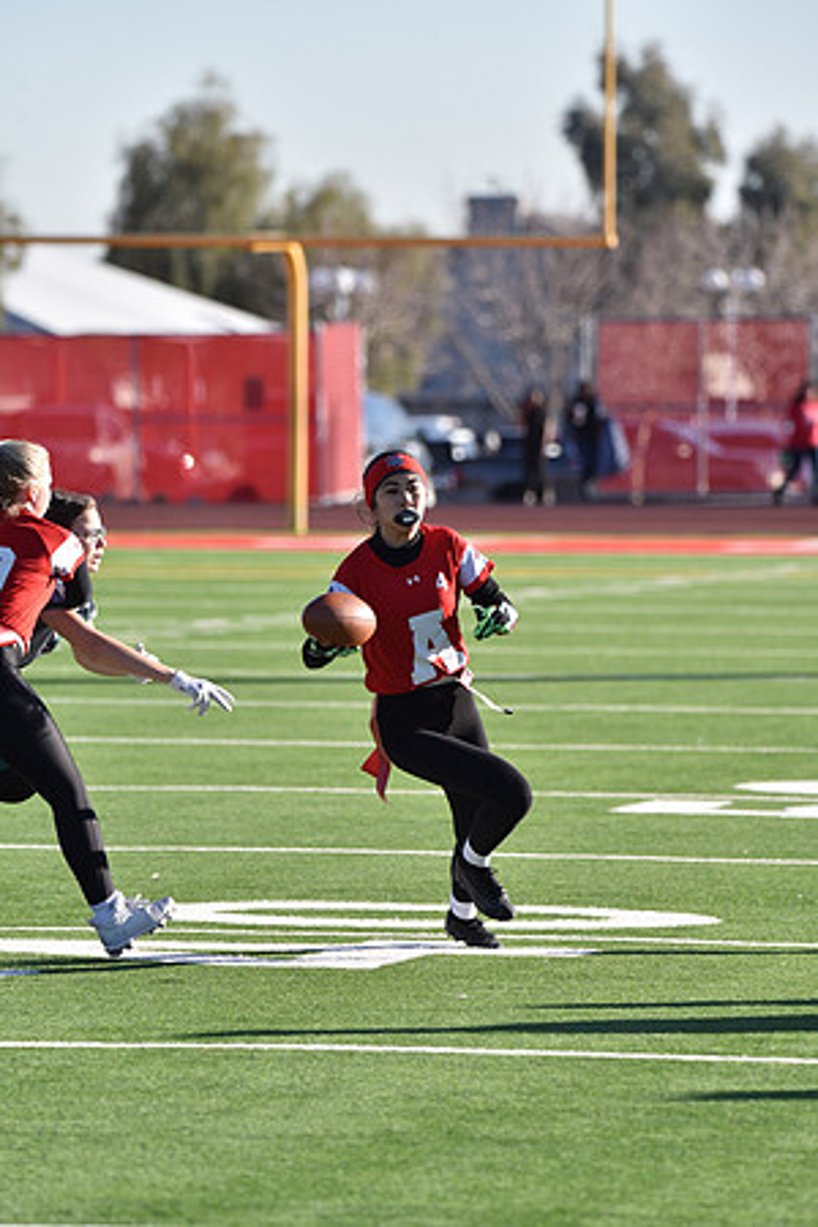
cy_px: 614
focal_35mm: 280
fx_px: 9543
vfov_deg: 7.4
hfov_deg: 4.9
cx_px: 409
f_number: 5.6
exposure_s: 1/1000
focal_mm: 280
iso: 320
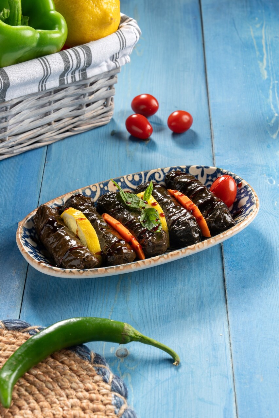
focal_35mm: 70
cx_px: 140
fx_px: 814
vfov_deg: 28.8
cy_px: 209
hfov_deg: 19.5
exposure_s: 1/100
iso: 250
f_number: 13
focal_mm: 70
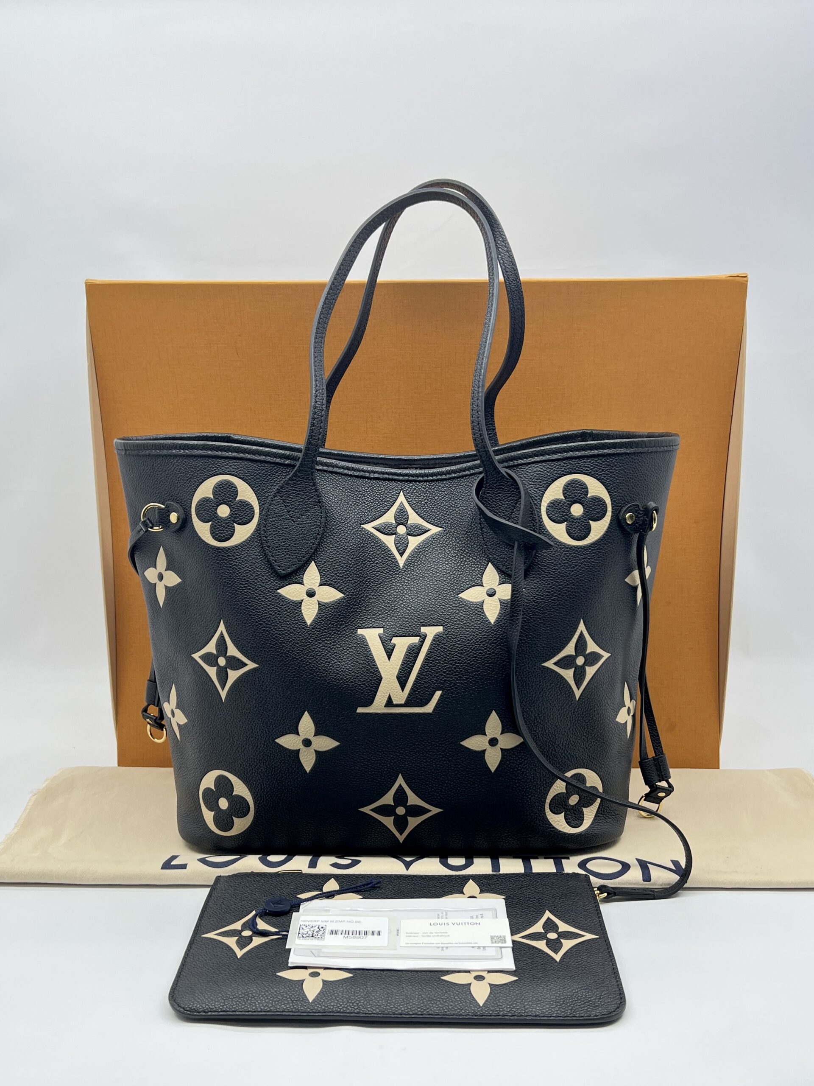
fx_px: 815
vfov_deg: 67.3
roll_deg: +1.0
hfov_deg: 53.1
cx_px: 407
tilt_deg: -11.5
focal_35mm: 26
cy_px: 543
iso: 50
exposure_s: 1/100
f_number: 1.5
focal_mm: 5.7
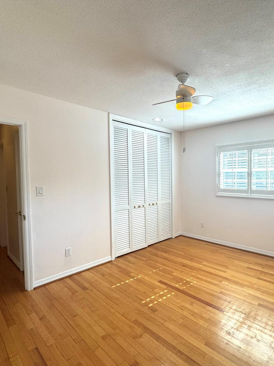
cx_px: 175
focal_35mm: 19
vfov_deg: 84.7
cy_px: 185
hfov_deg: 67.4
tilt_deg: -2.6
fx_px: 201
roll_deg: +0.3
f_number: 2.2
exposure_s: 1/120
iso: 50
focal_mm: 2.22
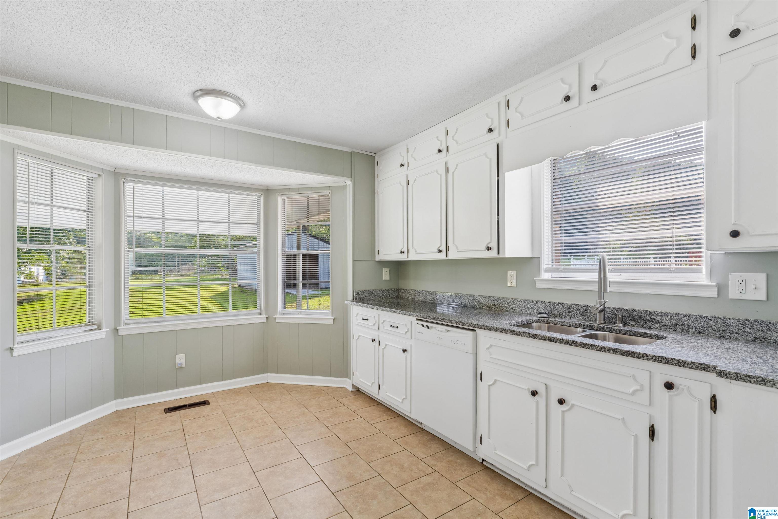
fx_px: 346
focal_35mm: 16
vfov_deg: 73.7
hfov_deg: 96.7
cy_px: 260
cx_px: 389
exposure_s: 1/20
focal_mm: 16
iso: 400
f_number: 13
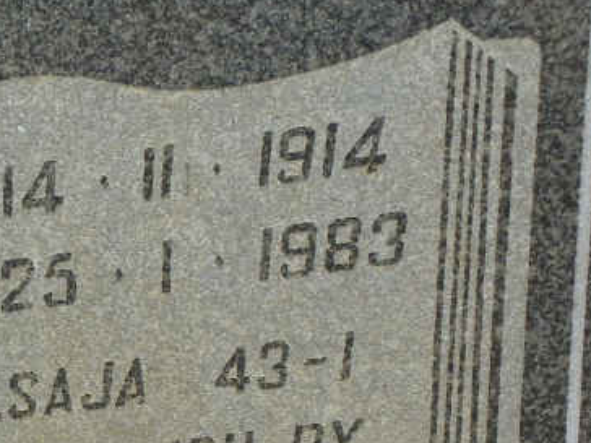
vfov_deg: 5.3
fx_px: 4780
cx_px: -99
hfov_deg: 7.0
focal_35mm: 280
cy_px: 412
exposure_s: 1/250
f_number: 4
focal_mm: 15.1
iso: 64
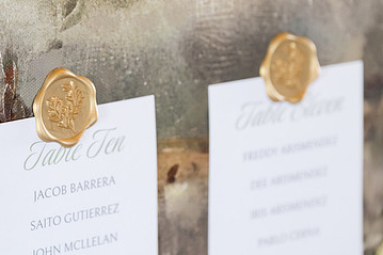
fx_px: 2339
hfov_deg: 9.3
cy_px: 78
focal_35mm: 220
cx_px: 105
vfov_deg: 6.2
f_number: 5
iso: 1250
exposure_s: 1/80
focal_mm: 120
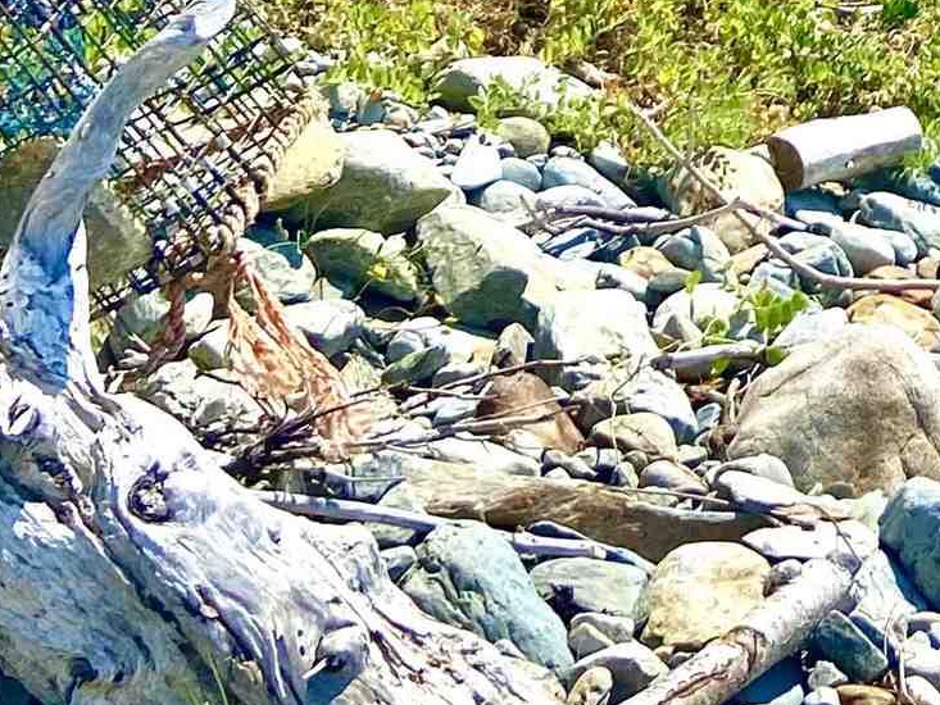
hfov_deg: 16.4
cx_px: 1438
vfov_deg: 12.3
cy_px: -632
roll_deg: +1.1
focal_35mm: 109
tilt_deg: +4.4
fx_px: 2960
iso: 32
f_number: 1.8
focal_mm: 4.25
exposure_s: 1/3984
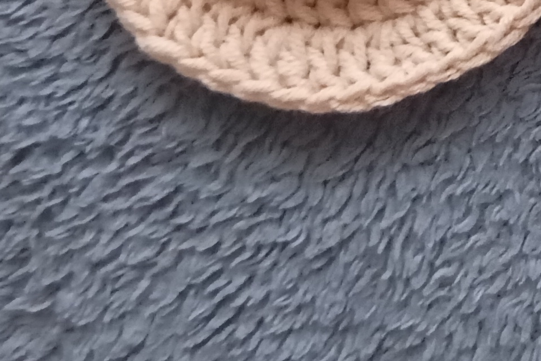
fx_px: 1879
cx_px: 957
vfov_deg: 9.9
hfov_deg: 14.5
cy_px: -443
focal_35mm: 125
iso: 3591
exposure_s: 1/20
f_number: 1.8
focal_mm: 4.22
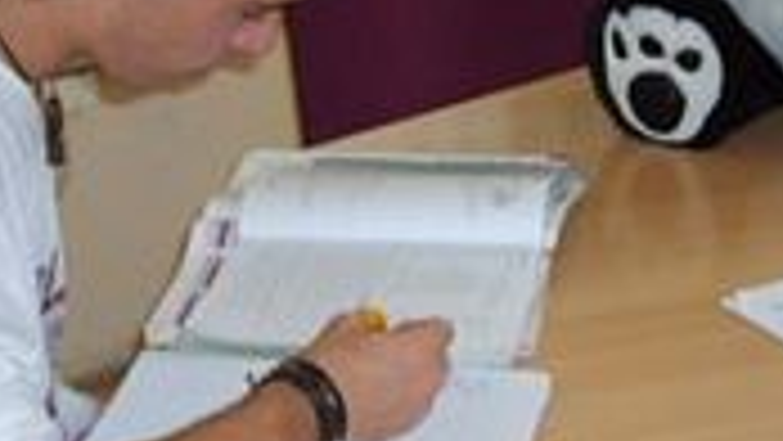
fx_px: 2243
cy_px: 126
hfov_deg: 19.8
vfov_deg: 11.2
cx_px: 495
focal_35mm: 108
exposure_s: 1/45
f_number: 3
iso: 100
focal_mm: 7.2
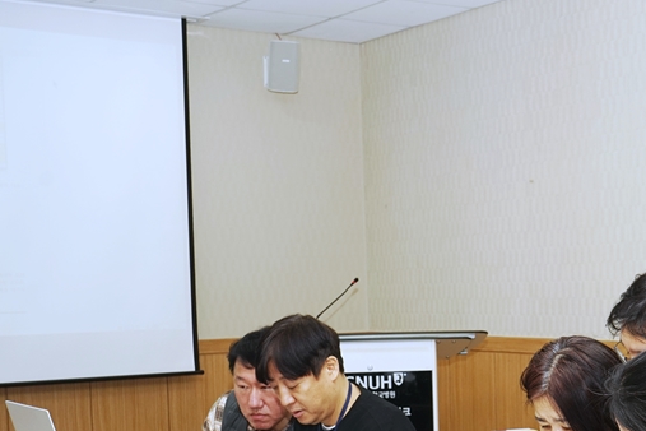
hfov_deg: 29.2
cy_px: 351
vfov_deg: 20.1
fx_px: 1202
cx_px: 545
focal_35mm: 67
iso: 320
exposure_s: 1/60
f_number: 7.1
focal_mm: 34
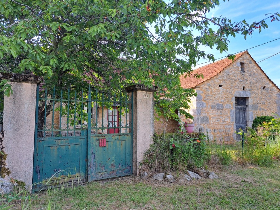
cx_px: 140
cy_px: 105
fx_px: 194
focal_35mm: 24
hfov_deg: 71.6
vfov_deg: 56.8
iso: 50
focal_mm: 5.23
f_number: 1.8
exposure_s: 1/194
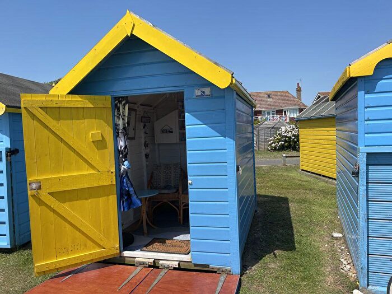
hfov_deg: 69.4
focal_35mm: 25
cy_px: 147
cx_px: 196
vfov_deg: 54.9
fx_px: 283
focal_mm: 5.1
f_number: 1.6
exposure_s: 1/3788
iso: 32
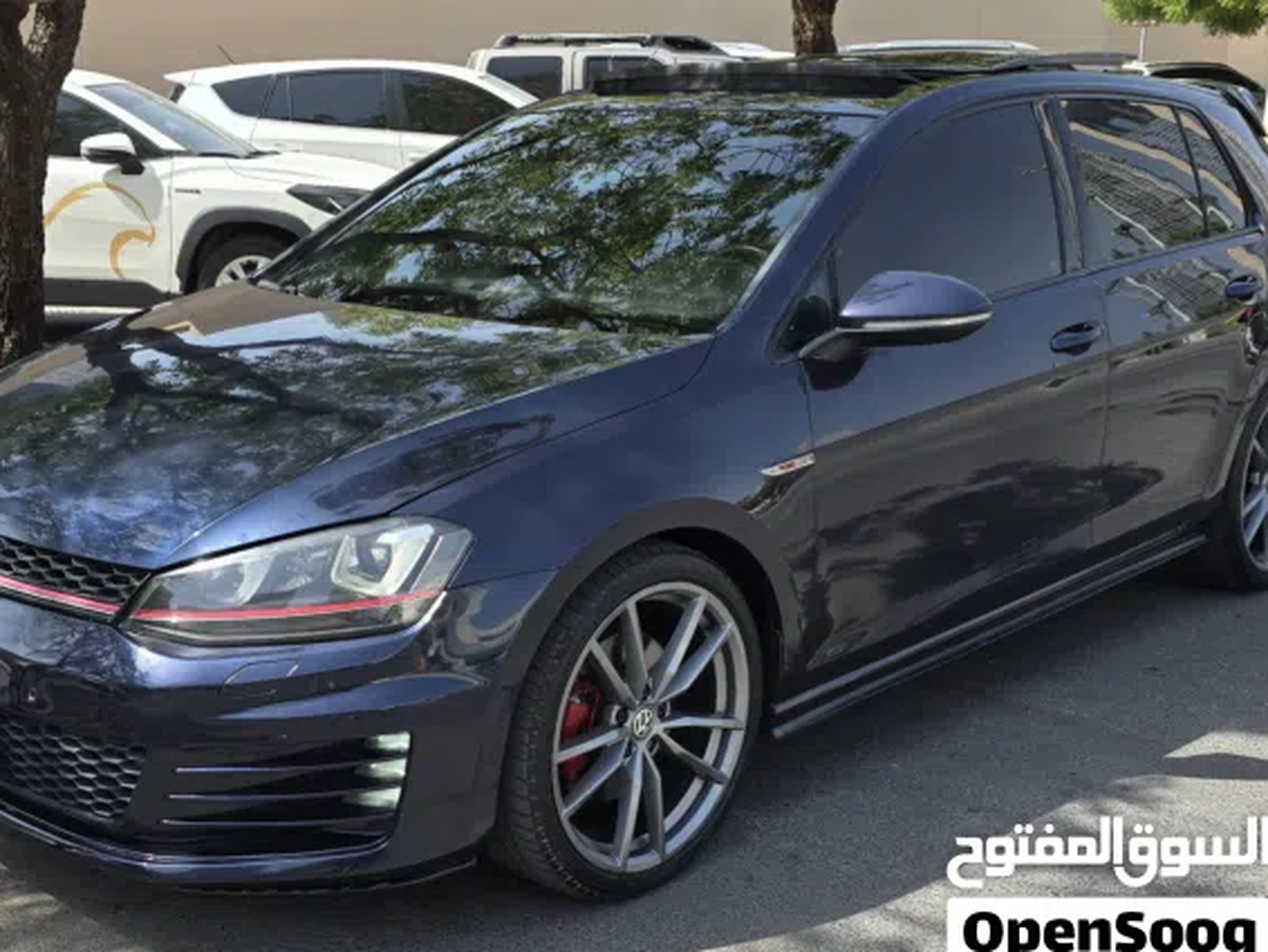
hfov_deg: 67.3
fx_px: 953
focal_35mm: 26
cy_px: 493
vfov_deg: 53.1
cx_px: 609
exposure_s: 1/400
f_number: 1.7
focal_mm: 6.3
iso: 12
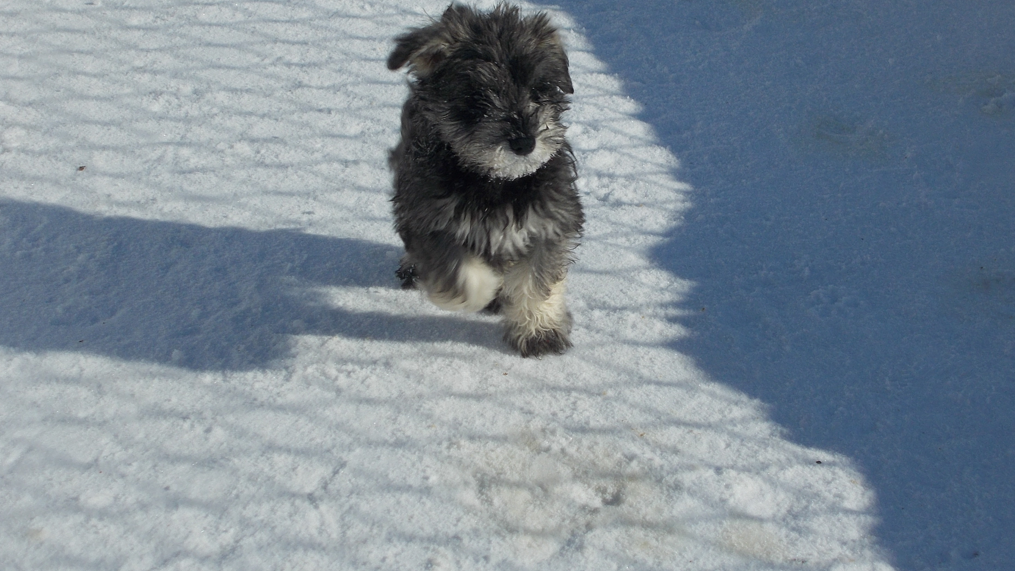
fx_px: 2476
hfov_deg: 23.2
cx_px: 533
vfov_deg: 13.1
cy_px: 174
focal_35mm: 92
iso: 80
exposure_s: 1/160
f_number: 14.5
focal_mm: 13.5
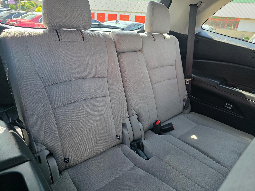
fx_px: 169
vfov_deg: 58.9
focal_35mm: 23
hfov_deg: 73.9
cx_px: 128
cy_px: 96
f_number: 1.7
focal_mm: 6.3
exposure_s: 1/180
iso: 160
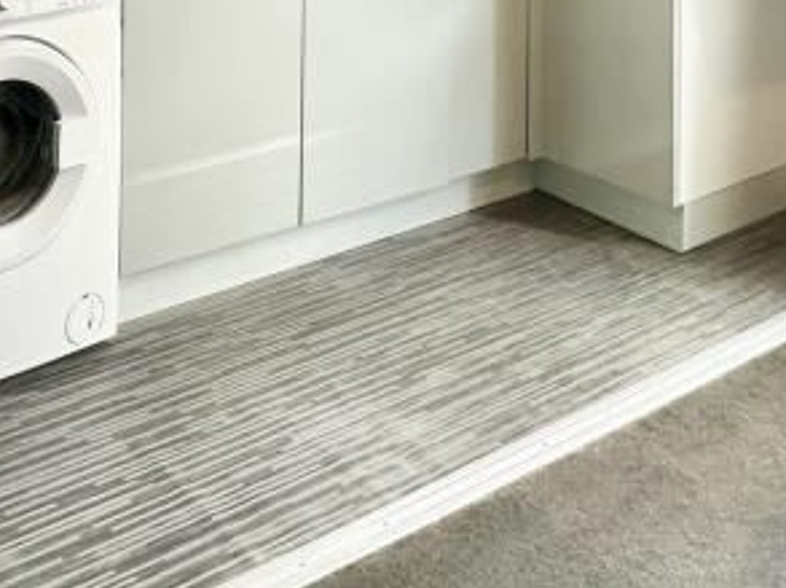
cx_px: 19
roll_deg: -0.7
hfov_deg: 35.6
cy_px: -266
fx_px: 1111
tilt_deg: -0.7
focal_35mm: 49
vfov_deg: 24.1
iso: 160
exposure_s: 1/50
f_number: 2.2
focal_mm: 2.22
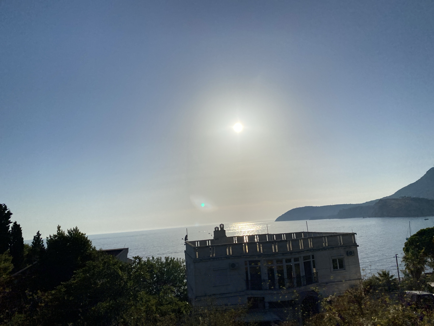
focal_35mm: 26
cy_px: 163
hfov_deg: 67.3
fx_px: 326
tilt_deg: +5.3
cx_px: 217
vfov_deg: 53.1
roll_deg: -0.7
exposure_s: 1/16393
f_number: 1.8
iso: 32
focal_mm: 4.25
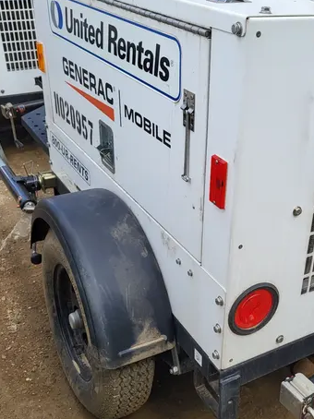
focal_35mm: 42
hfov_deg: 33.9
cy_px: 230
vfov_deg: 44.8
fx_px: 508
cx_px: 215
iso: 40
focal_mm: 5.4
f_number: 1.8
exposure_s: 1/1008
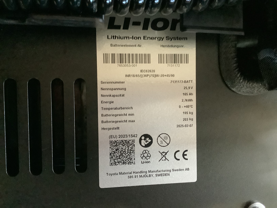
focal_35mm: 31
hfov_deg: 58.4
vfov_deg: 45.4
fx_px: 248
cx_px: 138
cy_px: 104
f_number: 2.4
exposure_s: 1/20
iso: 640
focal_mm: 3.3
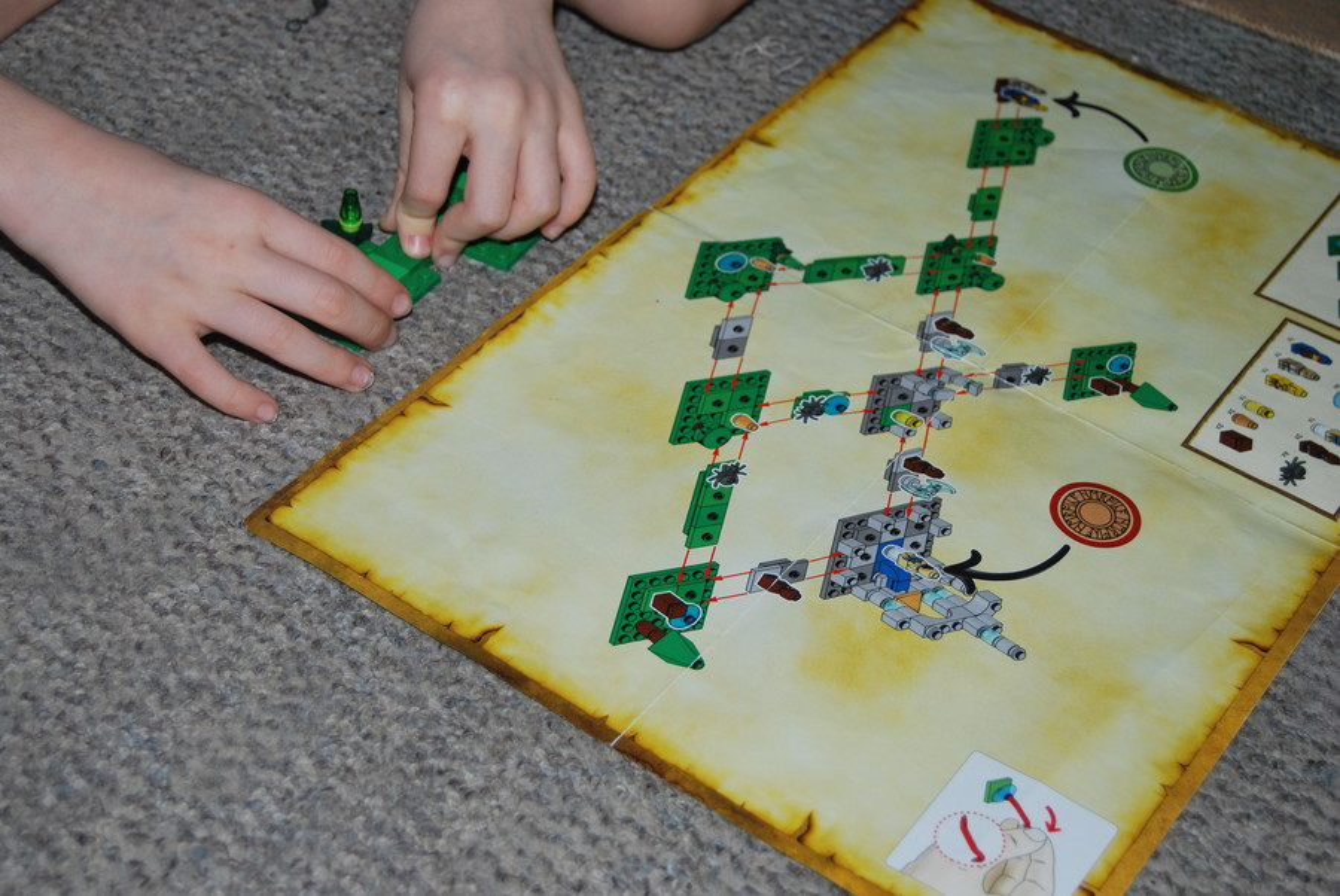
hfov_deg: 35.0
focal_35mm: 57
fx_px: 2124
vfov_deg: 23.8
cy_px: 448
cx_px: 670
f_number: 5
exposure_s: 1/60
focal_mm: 38
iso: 200
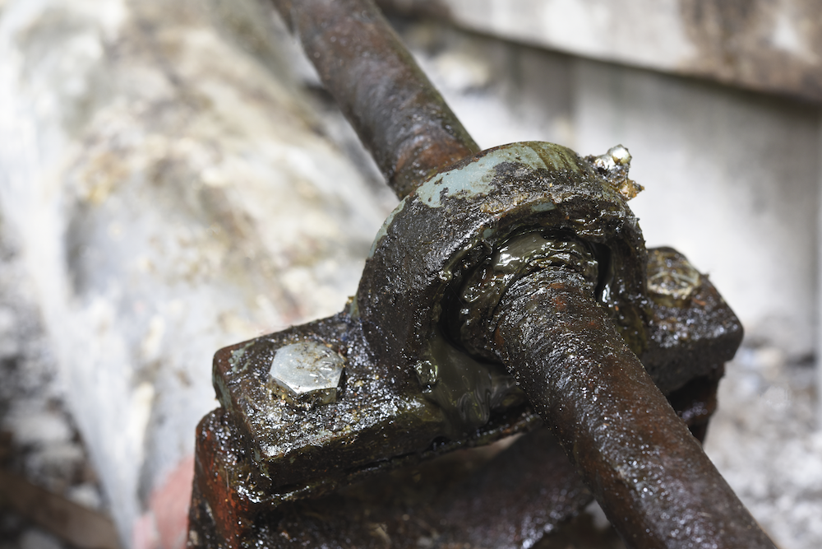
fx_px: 1370
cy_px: 274
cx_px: 411
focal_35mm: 60
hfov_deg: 33.4
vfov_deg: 22.6
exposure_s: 1/20
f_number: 9
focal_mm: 60
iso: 640
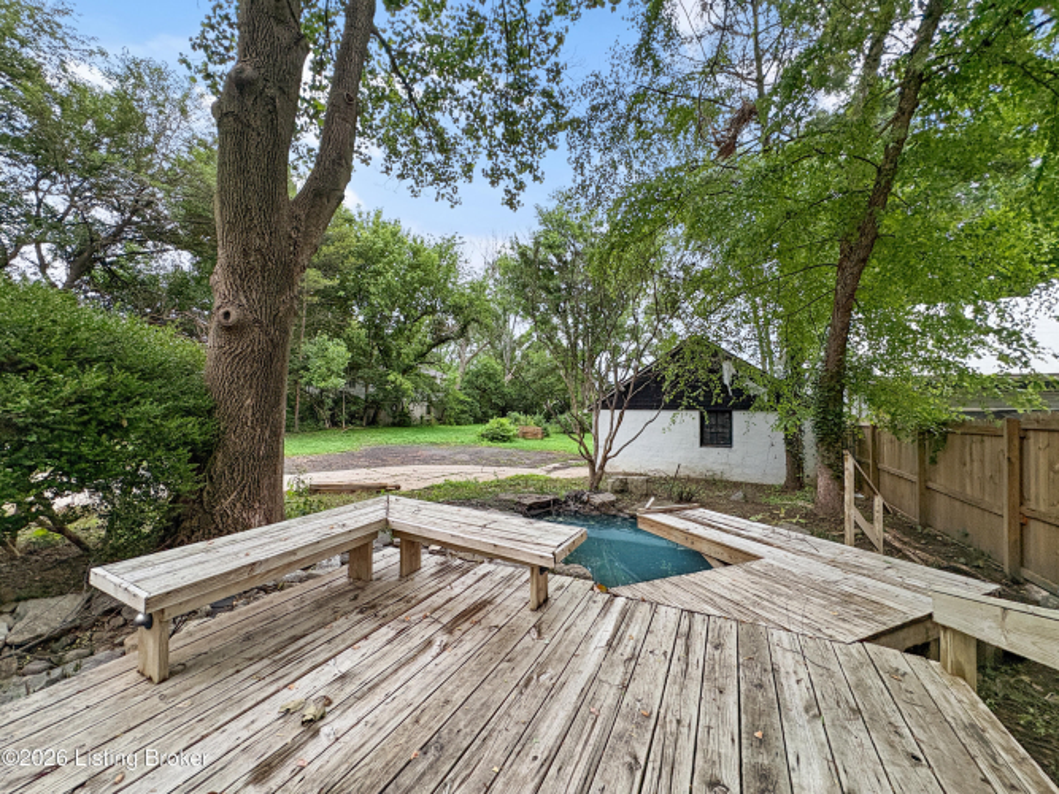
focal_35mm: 14
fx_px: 428
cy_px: 397
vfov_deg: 85.7
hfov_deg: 102.1
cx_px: 530
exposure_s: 1/60
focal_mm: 2.22
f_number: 2.2
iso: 320
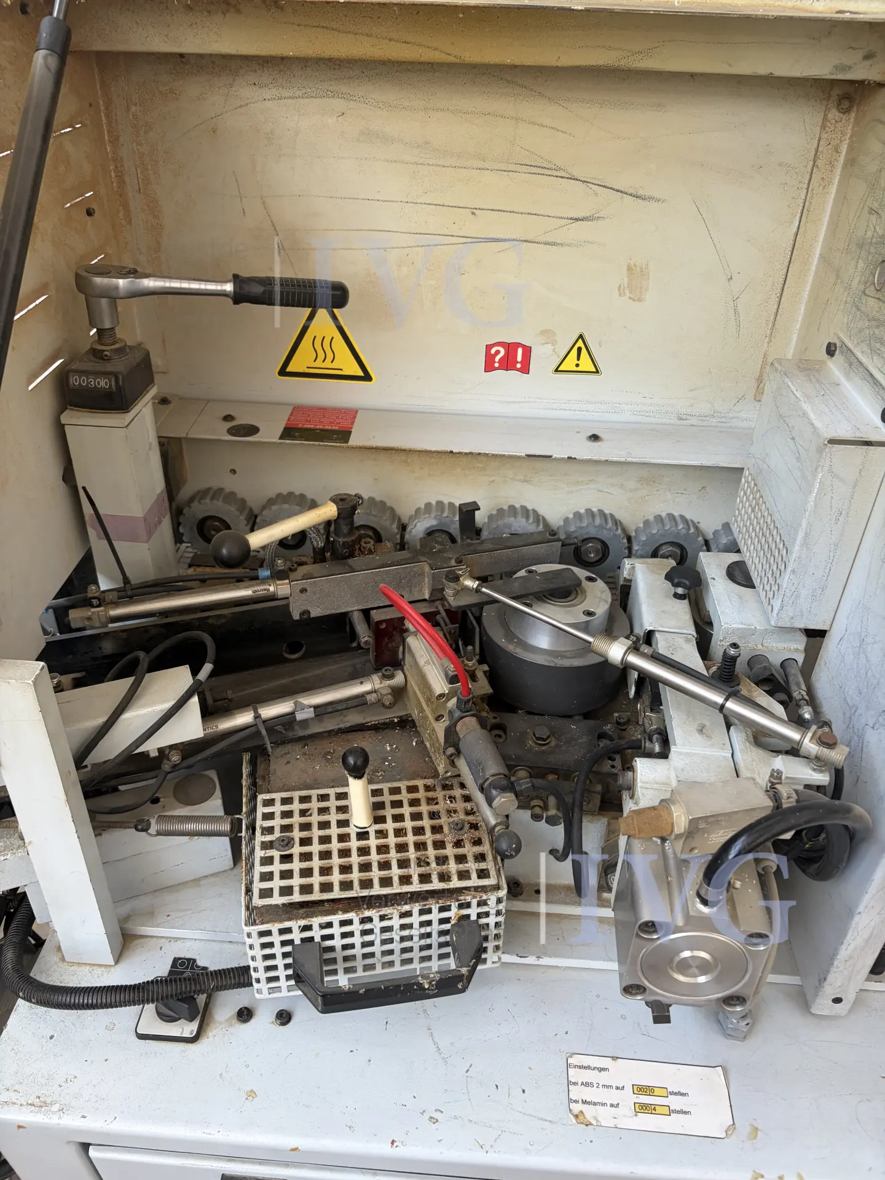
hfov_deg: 53.1
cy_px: 590
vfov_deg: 67.3
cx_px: 442
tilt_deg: -36.3
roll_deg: -1.3
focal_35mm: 26
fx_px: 886
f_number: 1.6
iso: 125
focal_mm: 5.96
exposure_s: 1/68
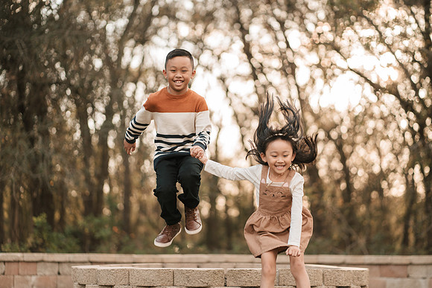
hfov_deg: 23.1
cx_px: 216
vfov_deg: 15.5
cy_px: 144
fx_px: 1057
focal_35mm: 88
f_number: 2
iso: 160
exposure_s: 1/500
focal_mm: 85
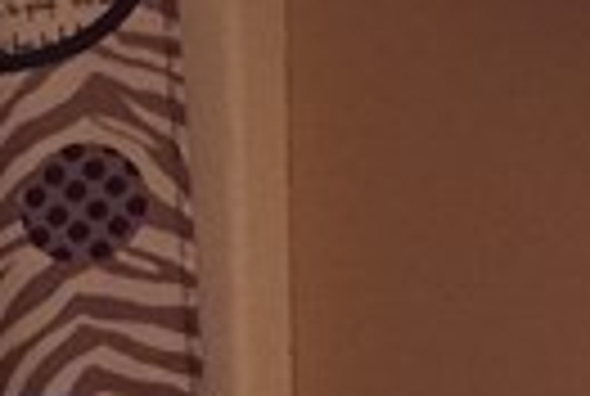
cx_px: 761
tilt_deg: -24.8
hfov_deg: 8.6
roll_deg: -1.4
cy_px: 392
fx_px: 3860
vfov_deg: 5.9
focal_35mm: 235
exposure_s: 1/30
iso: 200
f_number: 2.2
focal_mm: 4.15
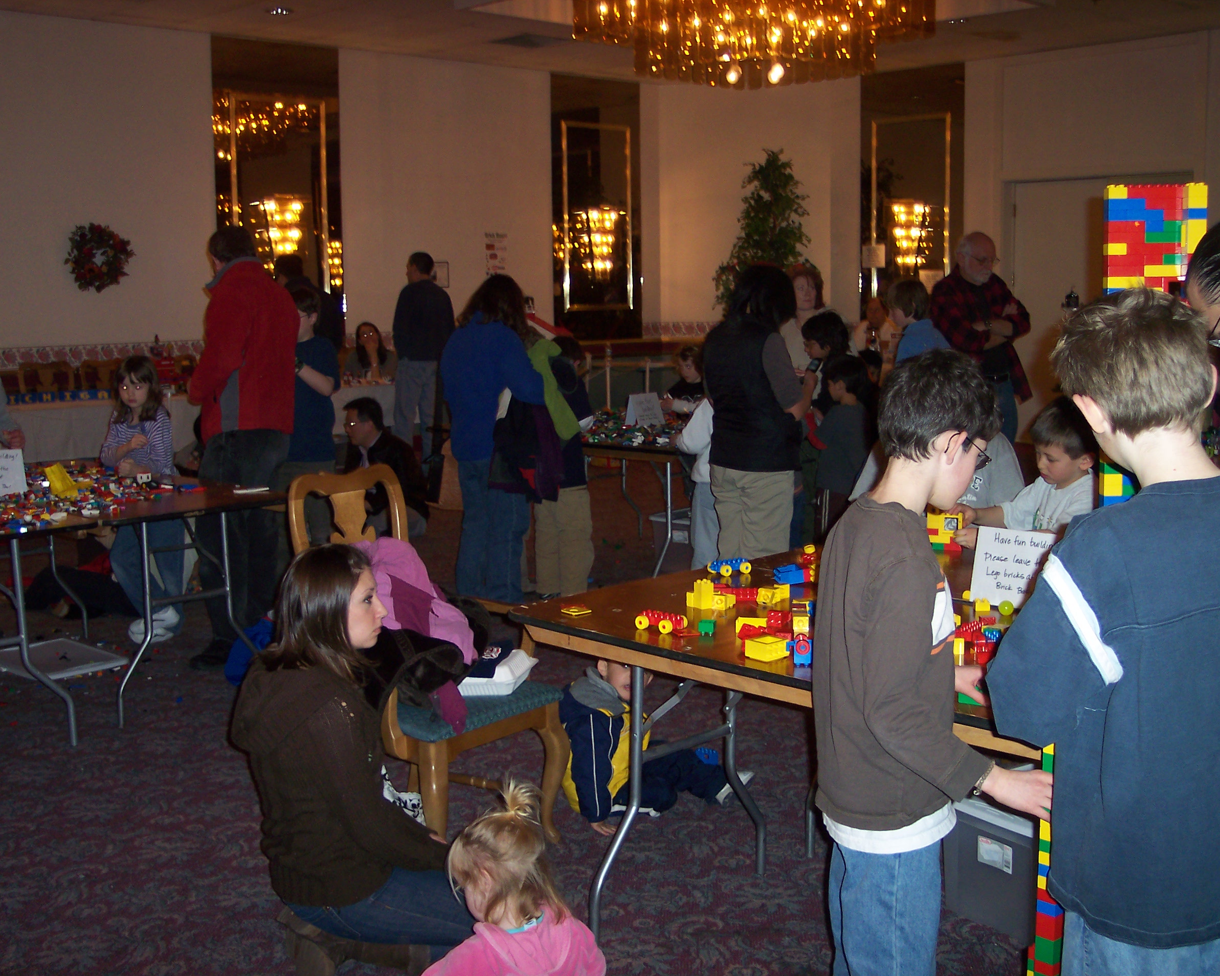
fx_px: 1444
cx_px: 622
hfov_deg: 45.8
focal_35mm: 40
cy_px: 492
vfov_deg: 37.3
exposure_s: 1/30
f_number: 2.8
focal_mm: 8
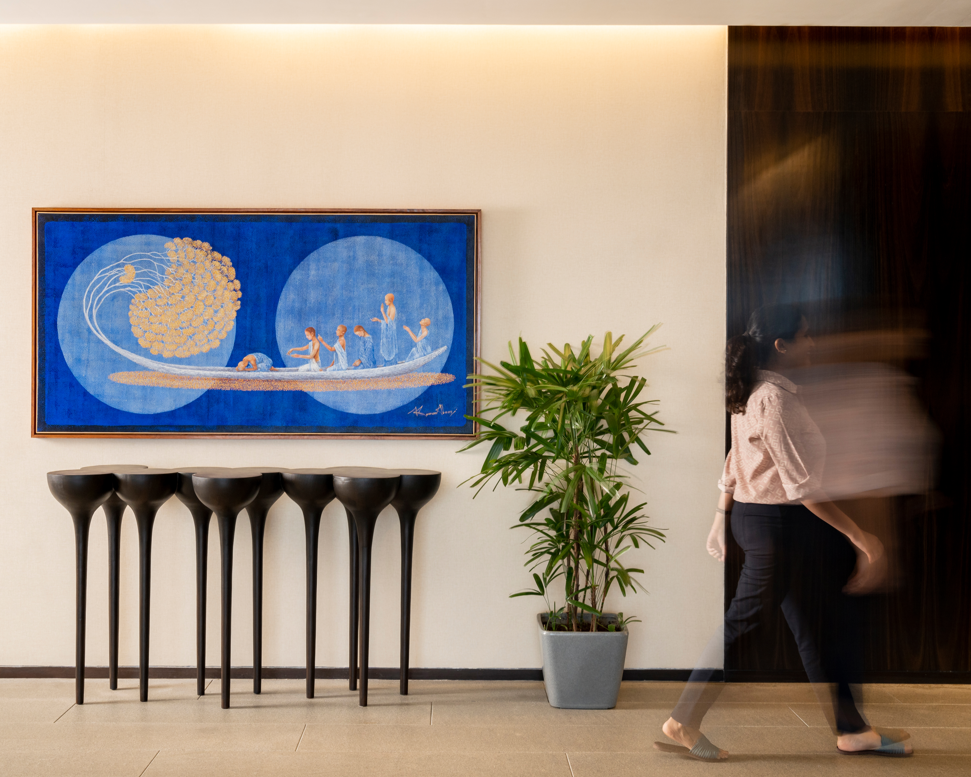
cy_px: 385
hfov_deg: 46.8
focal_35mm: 39
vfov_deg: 38.2
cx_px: 450
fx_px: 1121
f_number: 11
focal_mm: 34
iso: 400
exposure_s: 1/2.5
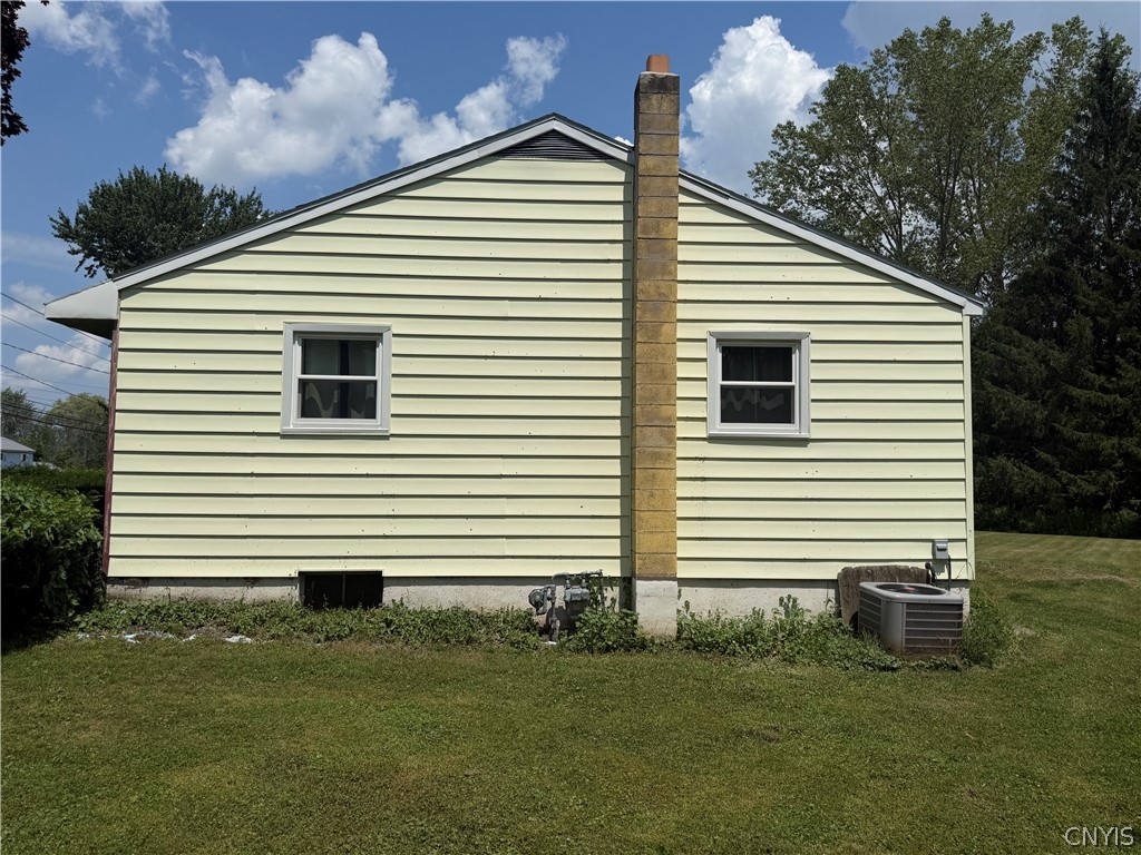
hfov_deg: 71.6
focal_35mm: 24
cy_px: 428
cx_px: 570
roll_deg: -0.4
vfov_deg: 56.8
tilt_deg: +2.6
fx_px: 791
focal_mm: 6.76
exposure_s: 1/11905
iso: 80
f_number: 1.78
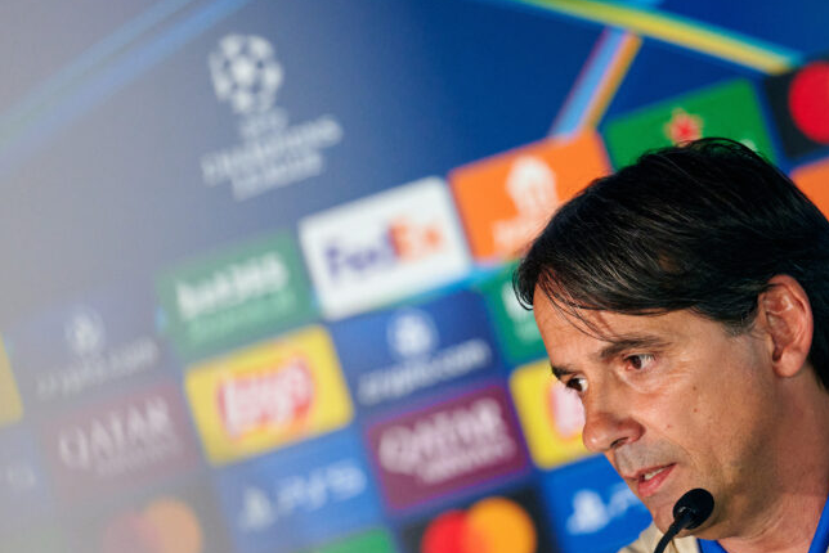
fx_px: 14652
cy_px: 421
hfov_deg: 3.2
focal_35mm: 636
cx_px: 381
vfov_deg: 2.2
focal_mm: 400
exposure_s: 1/1000
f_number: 2.8
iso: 3200
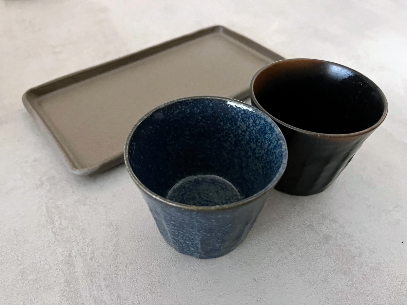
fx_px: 306
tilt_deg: -46.3
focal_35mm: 26
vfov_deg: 53.1
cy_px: 152
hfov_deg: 67.3
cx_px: 204
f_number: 1.6
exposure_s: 1/30
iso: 800
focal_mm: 5.1
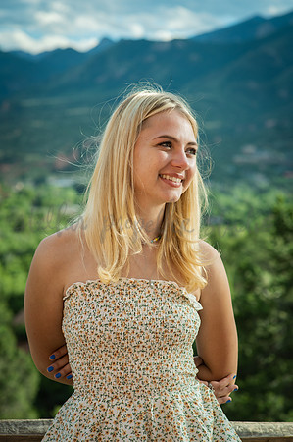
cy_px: 221
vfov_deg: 23.9
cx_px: 146
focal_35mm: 85
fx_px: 1040
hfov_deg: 16.0
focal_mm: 85
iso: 200
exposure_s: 1/400
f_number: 4.5
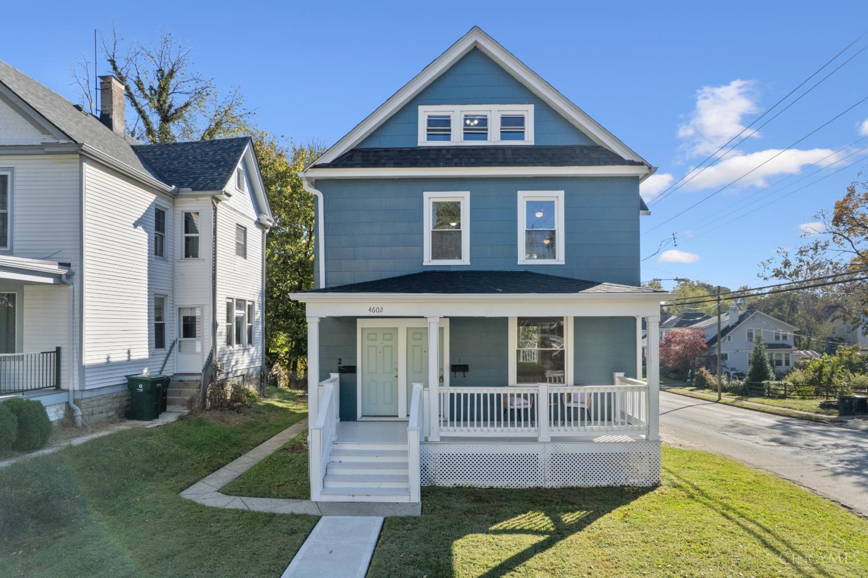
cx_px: 434
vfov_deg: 57.2
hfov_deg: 78.6
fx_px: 530
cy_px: 289
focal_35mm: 22
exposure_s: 1/1600
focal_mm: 8.38
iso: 100
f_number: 2.8
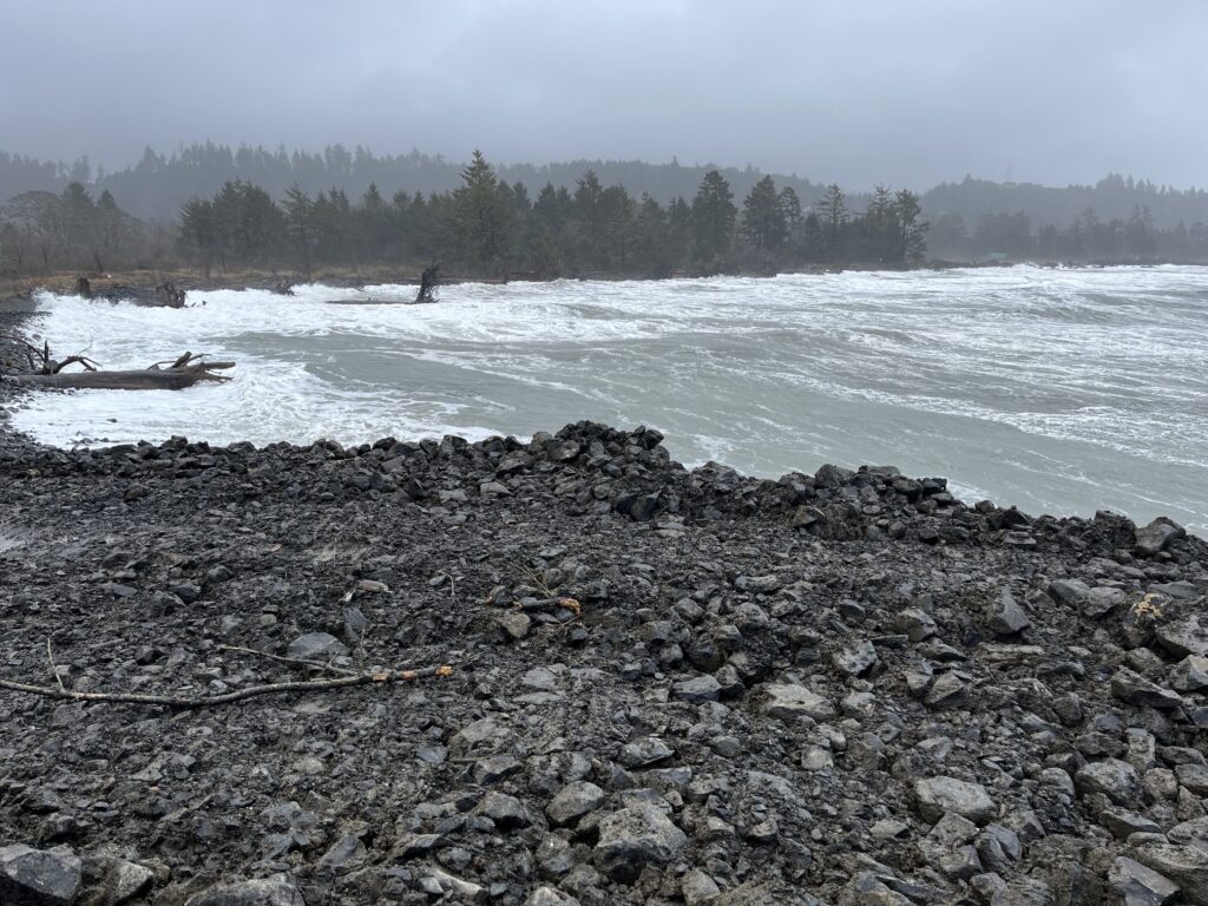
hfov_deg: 67.3
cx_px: 604
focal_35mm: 26
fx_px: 907
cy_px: 453
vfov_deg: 53.1
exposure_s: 1/891
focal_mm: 5.1
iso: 50
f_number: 1.6
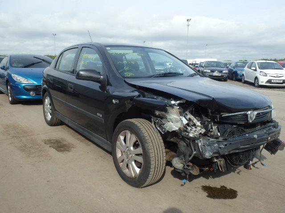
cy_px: 106
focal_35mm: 28
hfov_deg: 63.4
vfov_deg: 49.7
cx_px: 142
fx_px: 231
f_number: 3.9
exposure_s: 1/800
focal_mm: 5
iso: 125
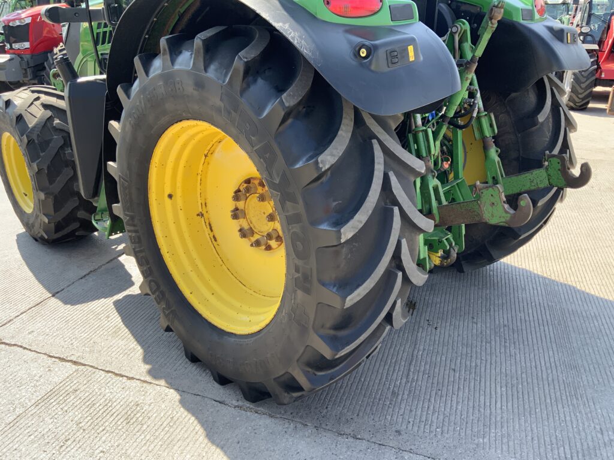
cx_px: 307
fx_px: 514
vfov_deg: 48.2
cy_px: 230
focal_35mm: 29
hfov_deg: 61.7
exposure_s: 1/309
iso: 16
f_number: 1.8
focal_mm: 3
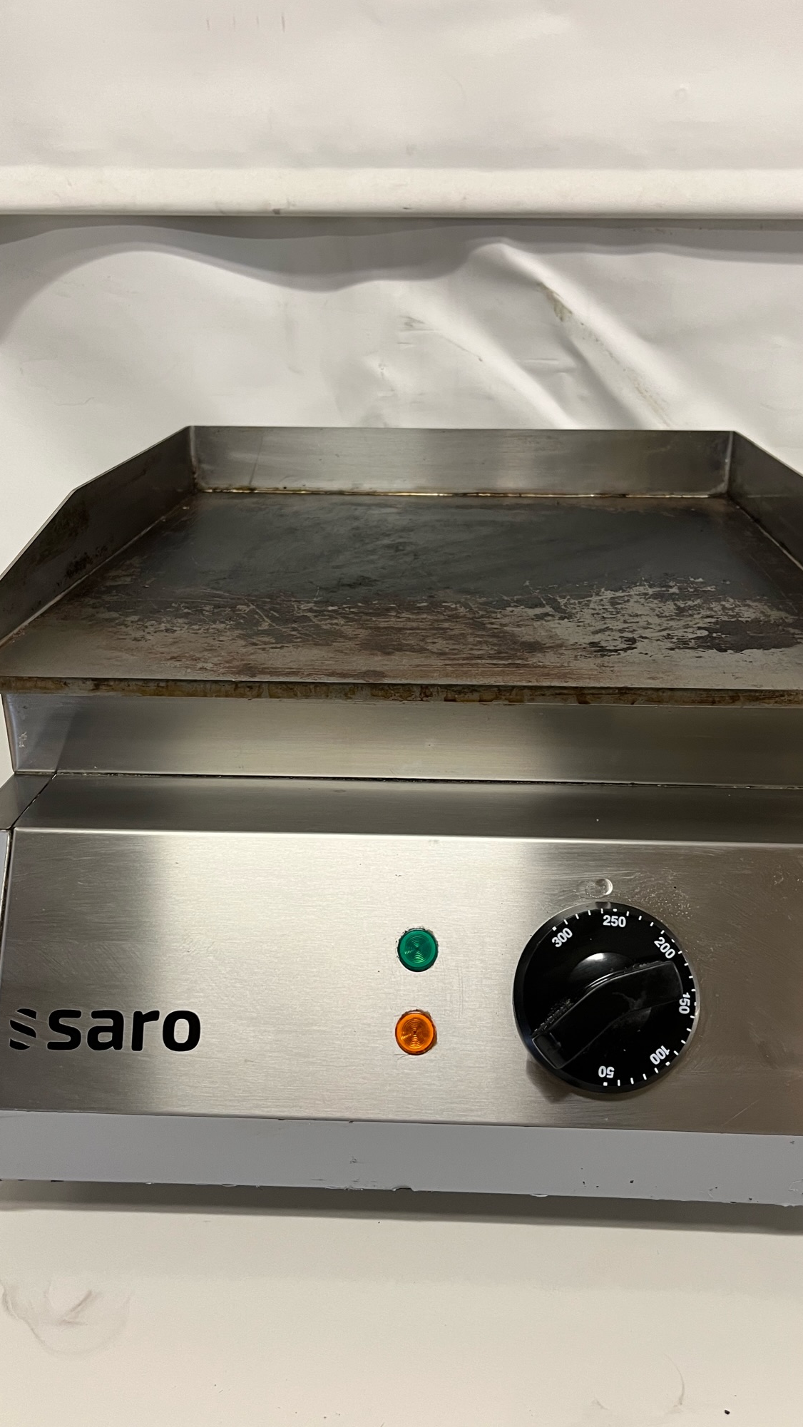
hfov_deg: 40.2
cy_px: 716
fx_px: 1097
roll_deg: +1.6
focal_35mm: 29
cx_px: 429
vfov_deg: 66.1
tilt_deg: -21.5
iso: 125
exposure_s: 1/50
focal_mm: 5.1
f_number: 1.6
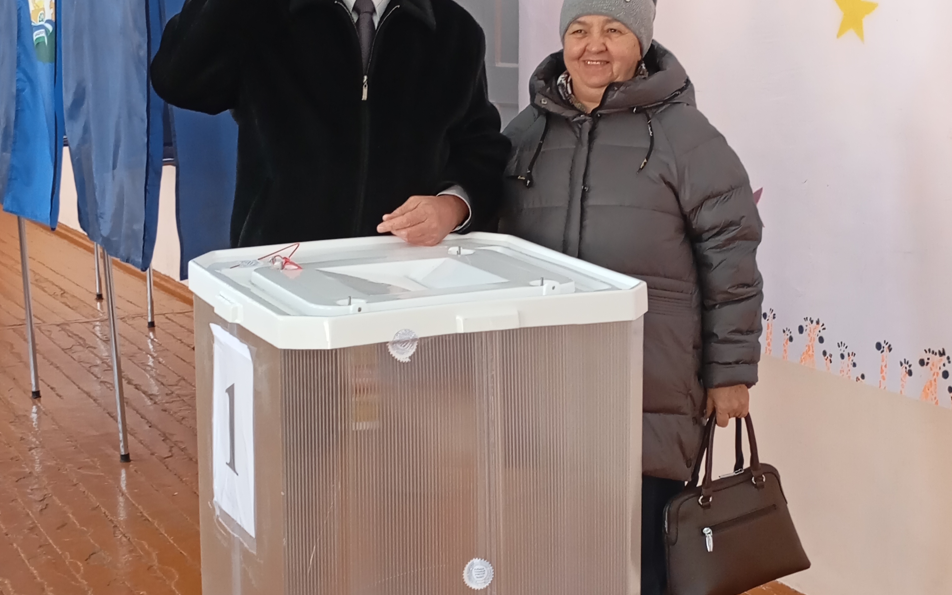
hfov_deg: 31.5
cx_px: 476
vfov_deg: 20.0
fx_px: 1687
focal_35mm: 65
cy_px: 316
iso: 456
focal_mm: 4.27
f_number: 1.8
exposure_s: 1/50
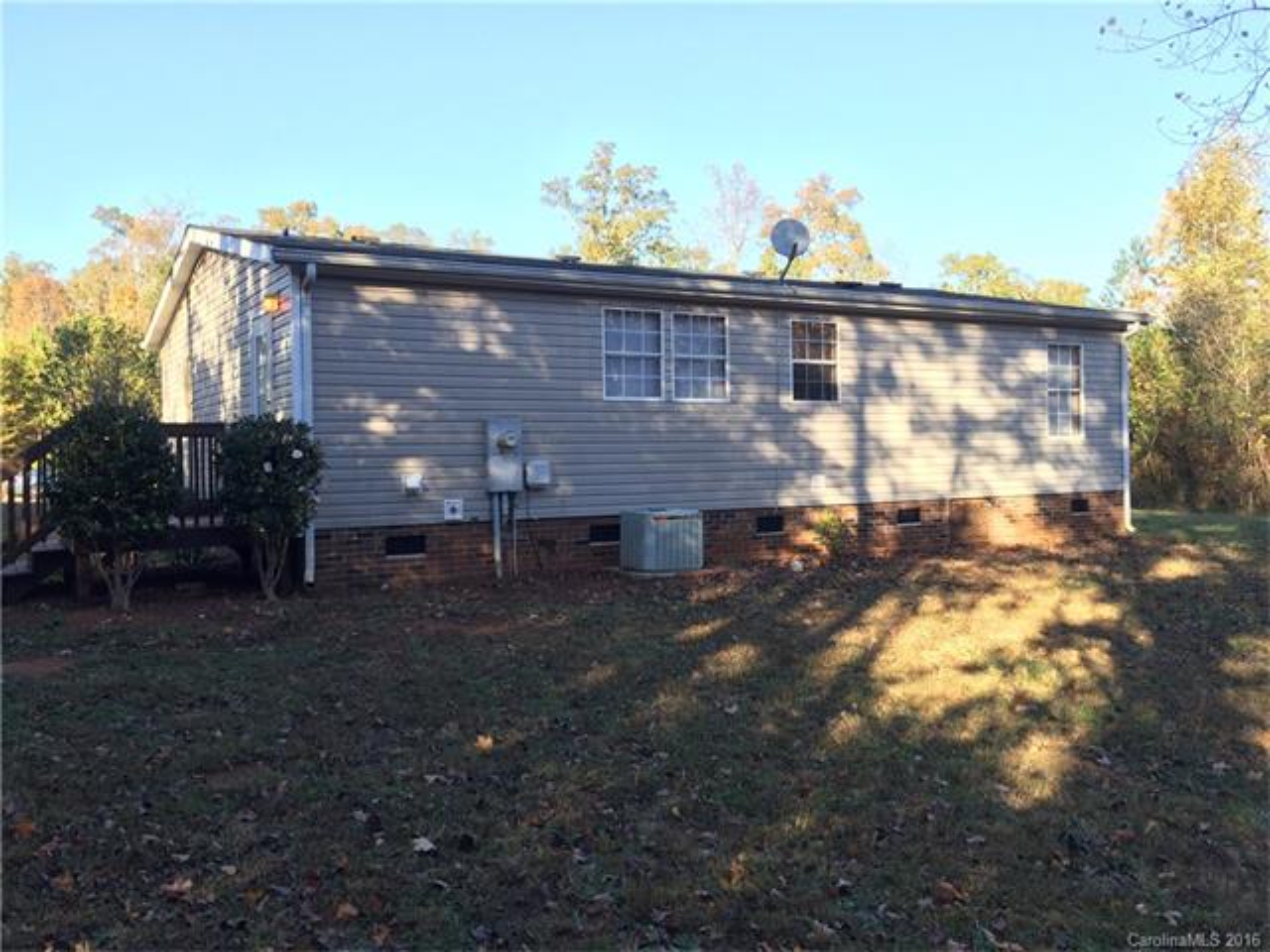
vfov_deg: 48.2
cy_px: 476
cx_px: 635
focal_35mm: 29
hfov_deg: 61.7
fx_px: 1064
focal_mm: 4.15
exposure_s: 1/257
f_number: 2.2
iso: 32
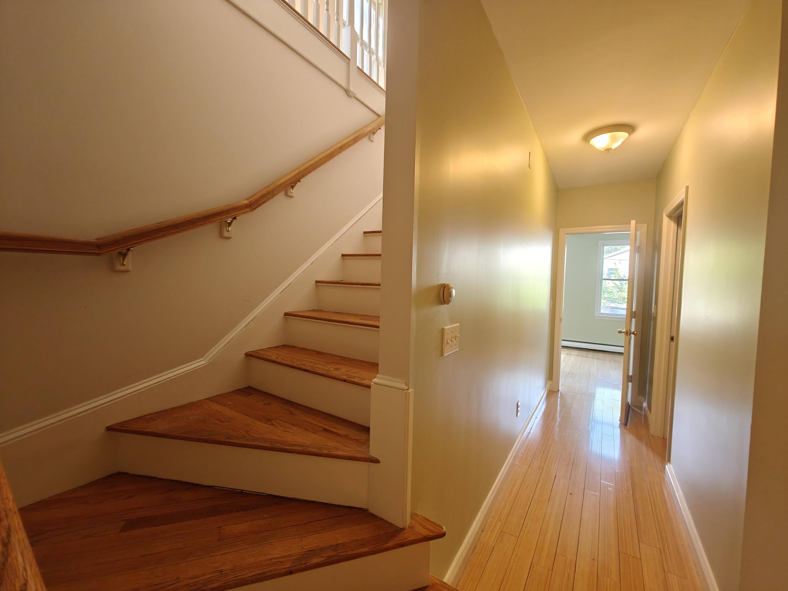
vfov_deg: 85.7
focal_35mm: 14
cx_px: 394
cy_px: 296
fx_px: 319
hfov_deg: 102.1
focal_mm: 2.62
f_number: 2.2
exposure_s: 1/30
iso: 200
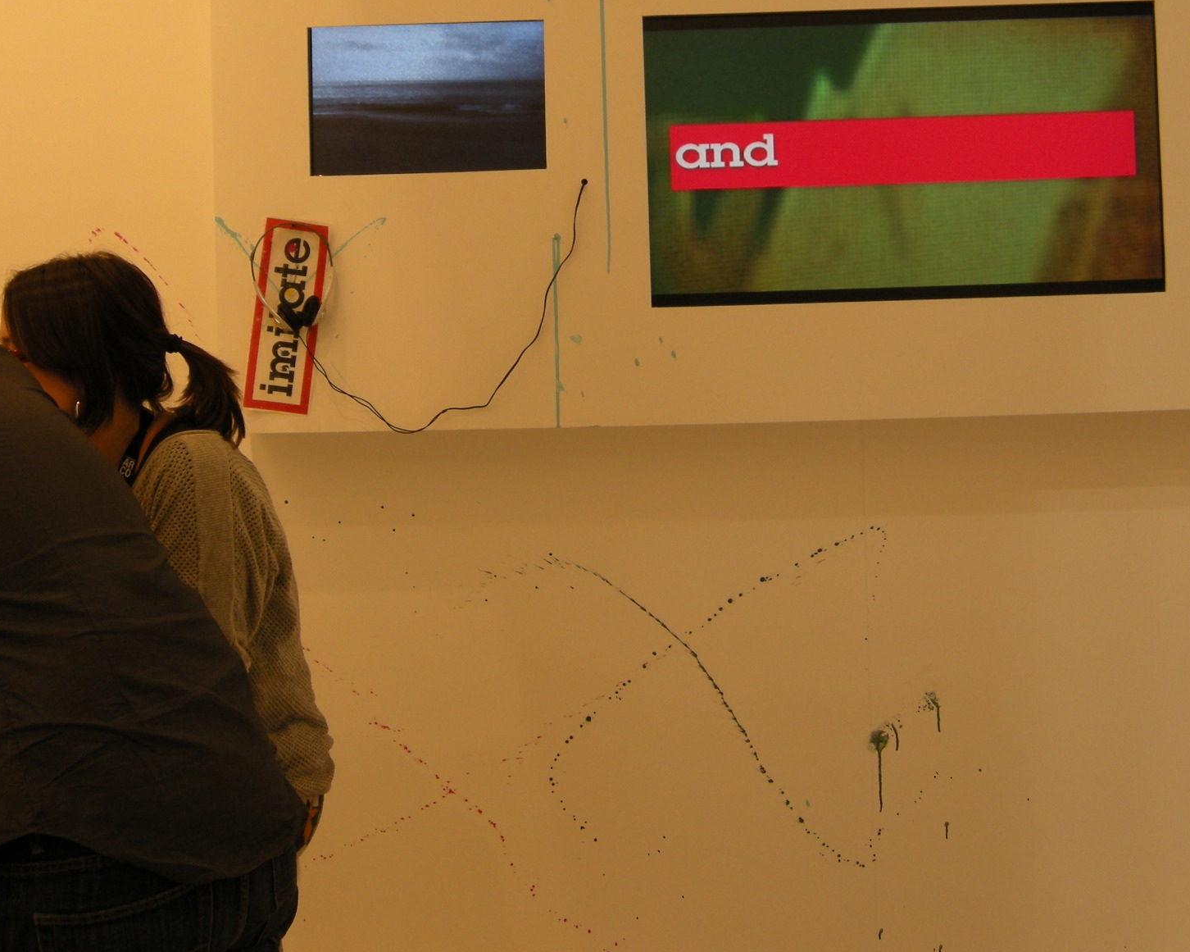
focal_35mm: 61
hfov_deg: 31.0
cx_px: 632
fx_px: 2148
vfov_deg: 24.5
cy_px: 163
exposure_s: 1/29.1
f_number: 3.8
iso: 67
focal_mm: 7.5
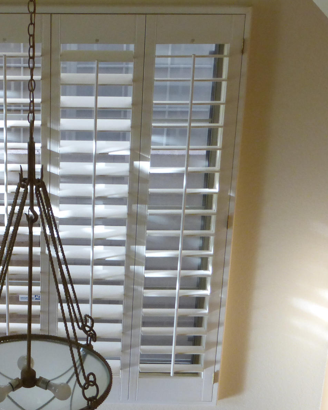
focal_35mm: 88
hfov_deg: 17.1
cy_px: 305
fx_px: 1067
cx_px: 7
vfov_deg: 21.6
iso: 250
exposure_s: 1/60
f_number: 3.9
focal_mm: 6.9
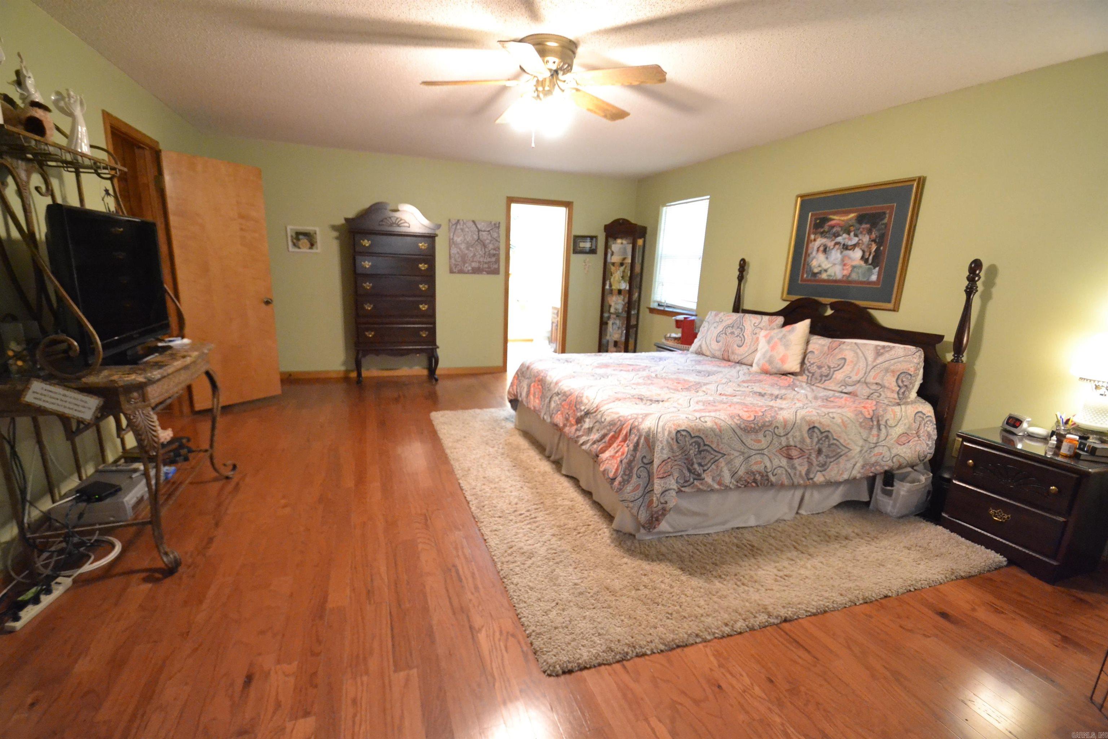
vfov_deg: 77.3
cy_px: 370
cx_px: 554
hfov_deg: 100.4
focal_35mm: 15
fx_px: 462
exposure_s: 1/30
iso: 3200
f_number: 3.5
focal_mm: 10
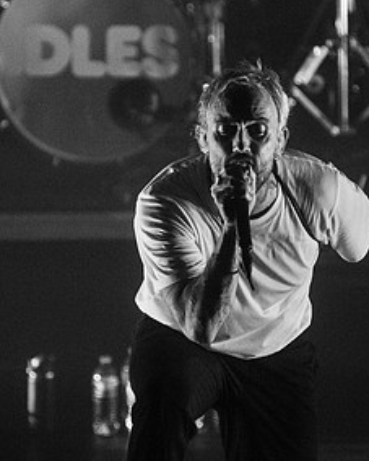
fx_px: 6092
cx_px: 173
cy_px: 202
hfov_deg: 3.5
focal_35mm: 447
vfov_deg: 4.3
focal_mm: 200
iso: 2500
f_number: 3.2
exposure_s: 1/640
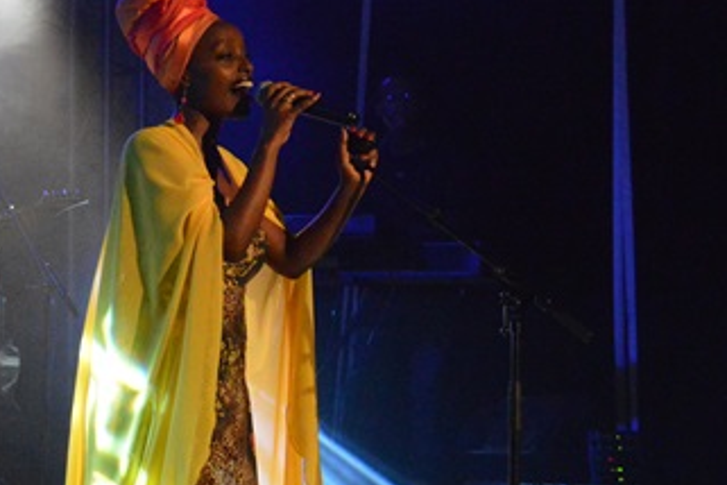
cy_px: 258
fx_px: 2262
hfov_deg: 17.7
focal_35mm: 112
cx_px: -52
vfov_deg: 12.2
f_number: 6.3
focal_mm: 30
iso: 6400
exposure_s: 1/80
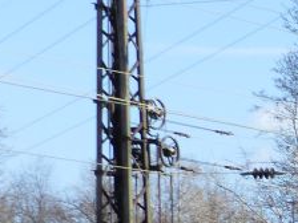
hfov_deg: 5.4
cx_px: 789
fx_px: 3047
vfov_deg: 4.2
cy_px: 268
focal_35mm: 354
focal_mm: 11.9
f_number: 4
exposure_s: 1/640
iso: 160
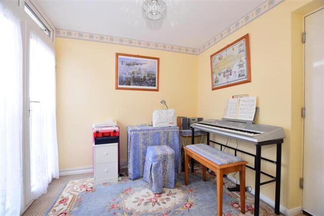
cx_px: 162
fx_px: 135
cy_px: 108
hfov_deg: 100.4
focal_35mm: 15
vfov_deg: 77.3
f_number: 5
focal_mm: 10
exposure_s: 1/13
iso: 200
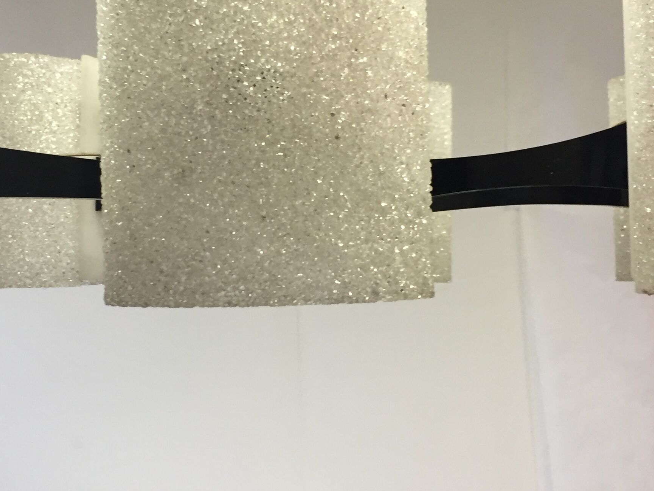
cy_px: 191
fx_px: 1039
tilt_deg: +4.9
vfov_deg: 26.5
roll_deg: +1.2
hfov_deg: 34.5
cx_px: 206
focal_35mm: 55
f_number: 2.2
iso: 64
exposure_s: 1/33
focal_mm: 4.15
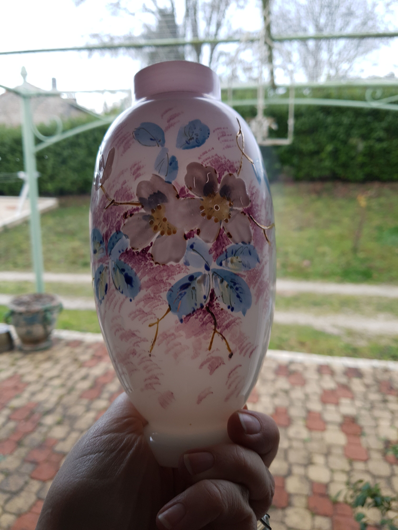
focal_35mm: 26
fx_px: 399
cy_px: 265
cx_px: 199
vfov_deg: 67.3
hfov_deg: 53.1
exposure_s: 1/25
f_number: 1.7
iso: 50
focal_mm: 4.32
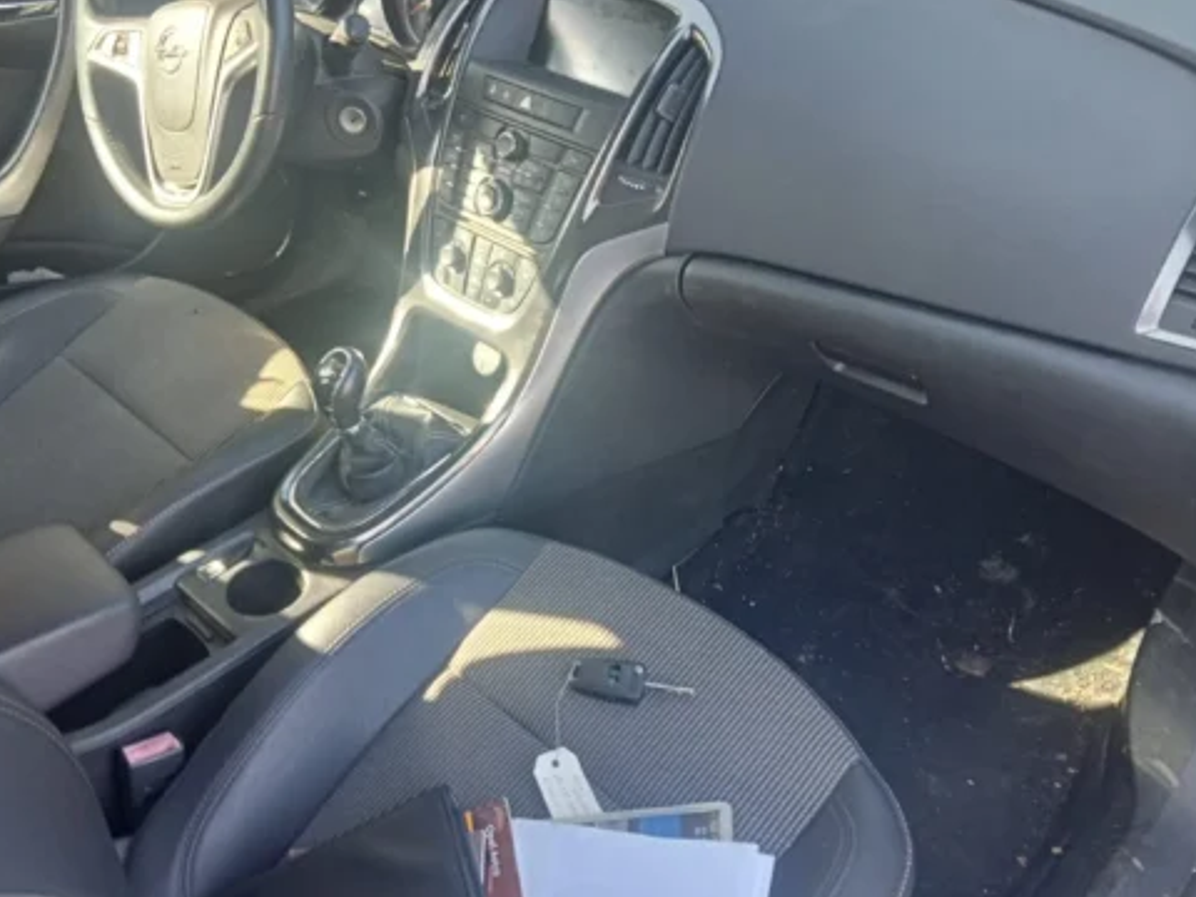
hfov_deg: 52.5
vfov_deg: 40.7
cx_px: 523
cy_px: 431
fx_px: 1209
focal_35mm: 35
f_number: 2.2
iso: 113
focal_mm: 3.46
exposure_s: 1/33.3
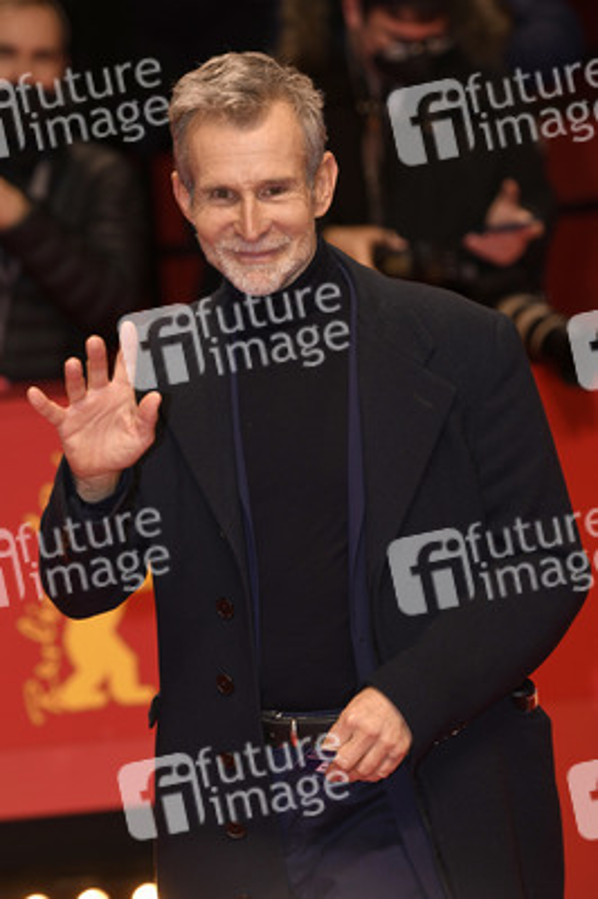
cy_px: 450
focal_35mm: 135
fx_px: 3369
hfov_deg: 10.1
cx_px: 299
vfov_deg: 15.2
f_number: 3.5
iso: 800
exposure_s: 1/400
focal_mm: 135
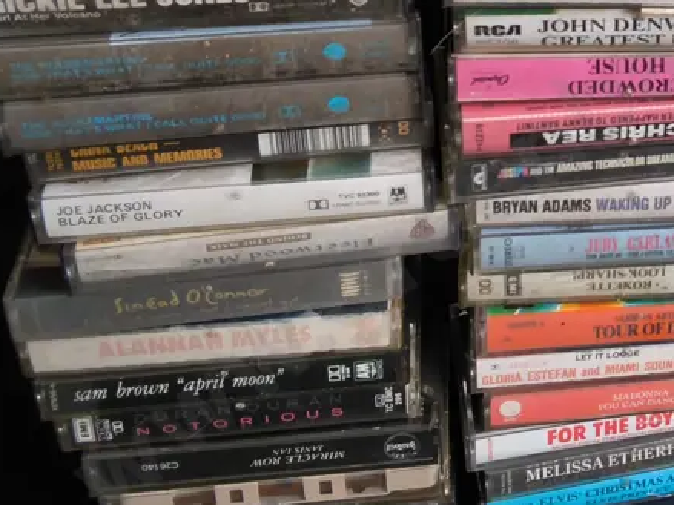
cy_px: 25
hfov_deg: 28.3
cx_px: 715
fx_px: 1226
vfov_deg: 22.5
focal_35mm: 63
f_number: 2
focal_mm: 2.87
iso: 32
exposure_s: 1/100
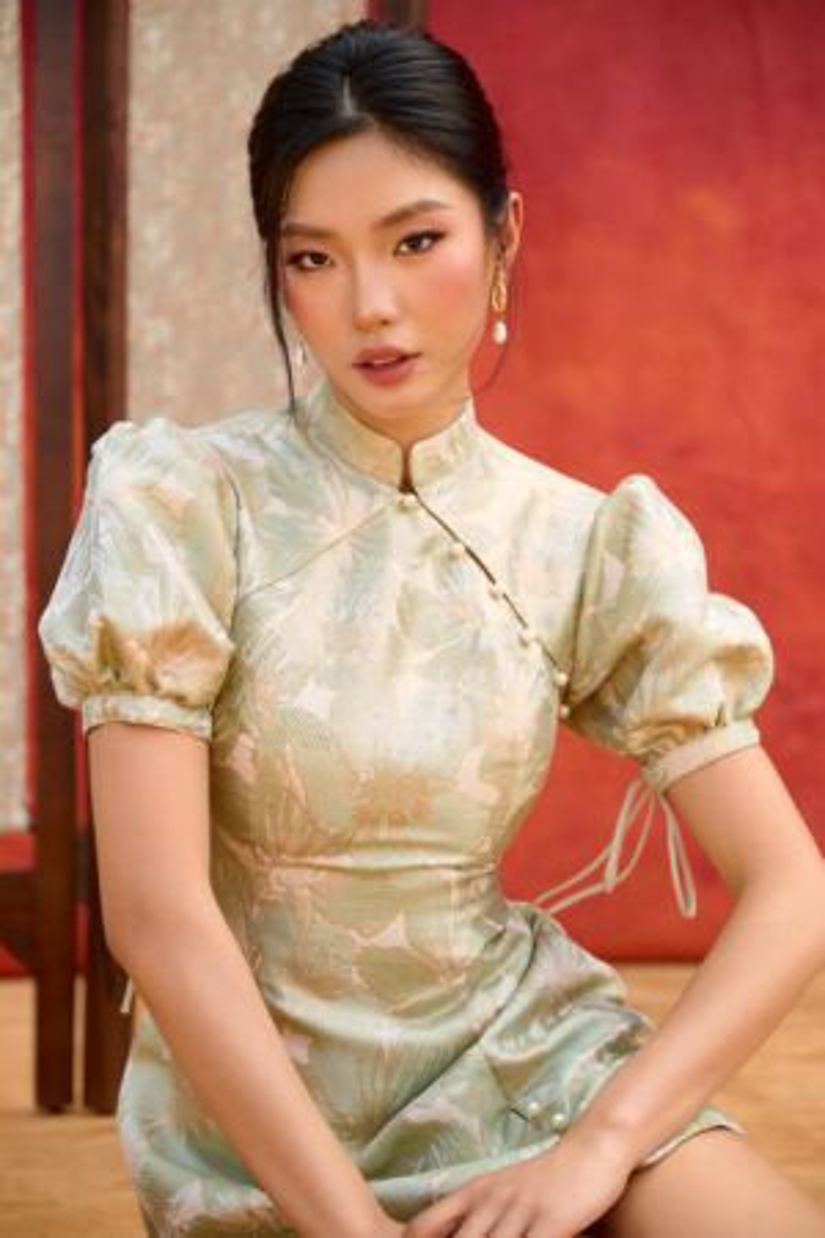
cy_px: 619
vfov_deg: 28.8
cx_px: 412
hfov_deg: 19.5
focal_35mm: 70
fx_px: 2406
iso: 32
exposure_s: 1/160
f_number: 2.8
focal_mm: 70
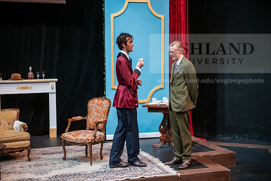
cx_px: 136
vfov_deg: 22.6
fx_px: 452
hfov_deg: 33.4
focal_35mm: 60
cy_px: 90
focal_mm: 60
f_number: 3.2
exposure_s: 1/200
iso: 3200
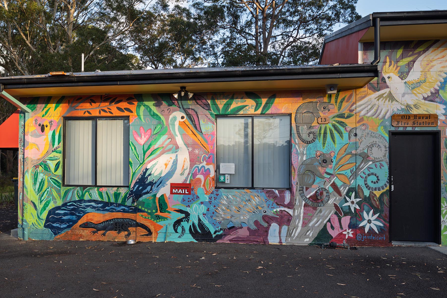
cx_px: 202
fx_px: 422
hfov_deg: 55.7
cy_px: 158
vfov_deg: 38.9
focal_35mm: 34
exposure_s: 1/100
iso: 100
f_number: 5.6
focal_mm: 20
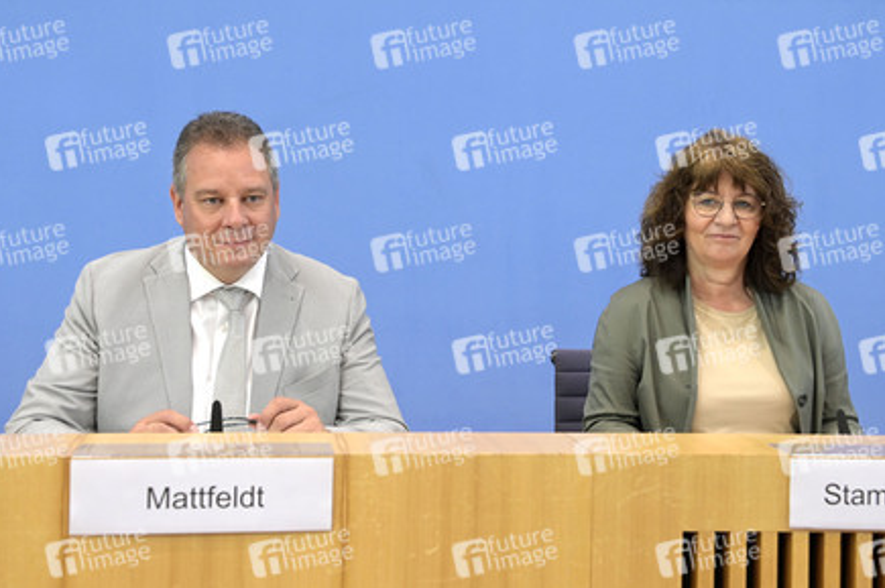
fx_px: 1400
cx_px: 451
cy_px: 299
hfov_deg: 35.1
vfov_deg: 23.7
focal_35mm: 57
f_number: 6.3
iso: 4000
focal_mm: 55
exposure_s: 1/500
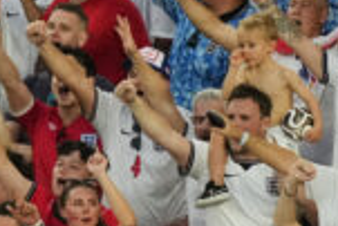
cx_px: 63
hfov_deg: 0.8
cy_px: 253
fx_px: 25064
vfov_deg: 0.5
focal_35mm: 2667
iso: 3200
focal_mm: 400
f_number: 4
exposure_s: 1/1600
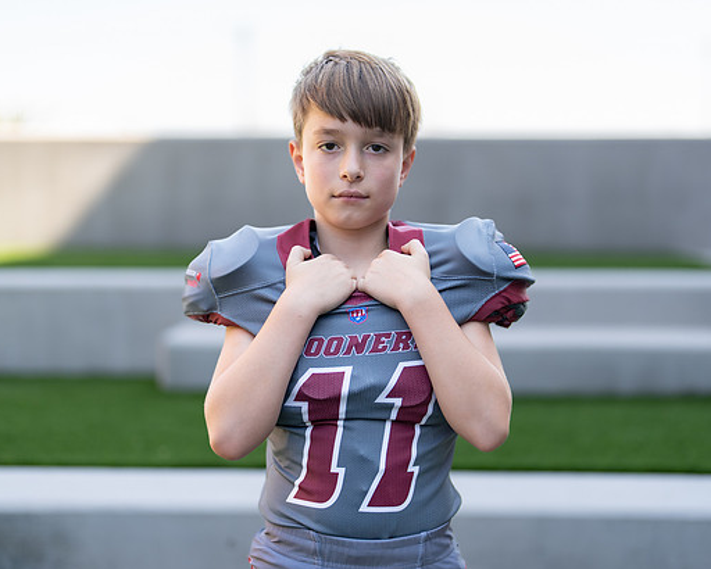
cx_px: 360
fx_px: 1347
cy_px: 288
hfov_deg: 29.6
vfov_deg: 23.9
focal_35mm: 64
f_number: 1.2
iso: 100
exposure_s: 1/1600
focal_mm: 50
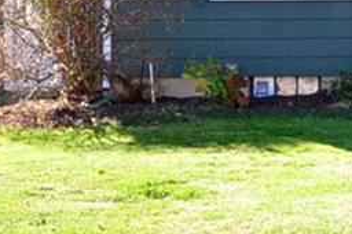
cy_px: -92
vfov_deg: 11.0
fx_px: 1172
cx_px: 492
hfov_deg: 16.0
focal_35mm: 120
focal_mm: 20
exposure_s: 1/200
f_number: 5.6
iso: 400
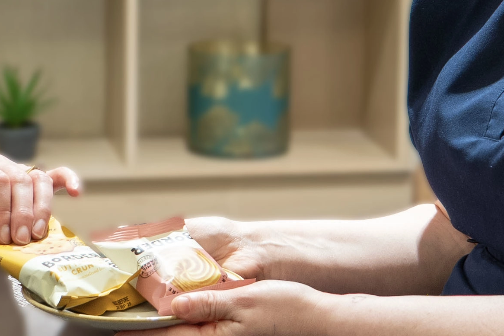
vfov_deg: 9.2
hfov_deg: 13.8
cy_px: 64
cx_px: 147
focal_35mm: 148
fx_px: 2072
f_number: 3.1
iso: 200
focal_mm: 16
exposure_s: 1/5
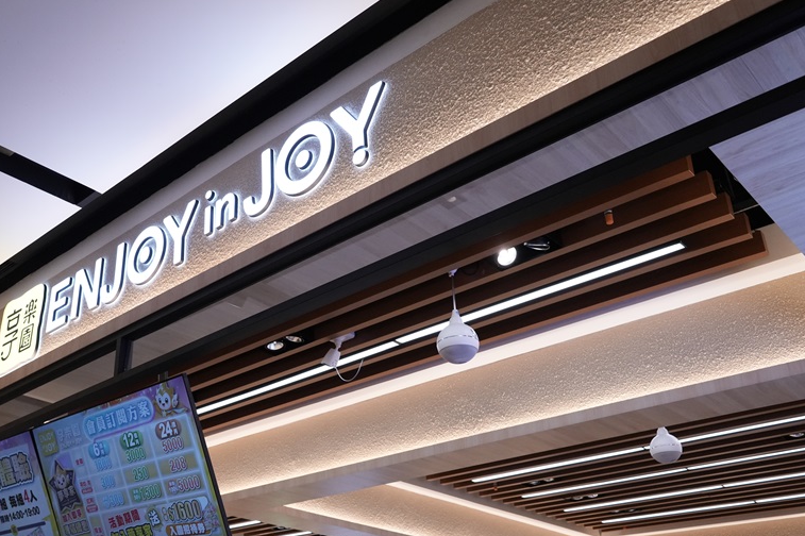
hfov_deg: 51.2
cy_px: 335
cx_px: 283
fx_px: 827
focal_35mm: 37
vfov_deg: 35.7
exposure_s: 1/1250
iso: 4000
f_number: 5.6
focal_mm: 28
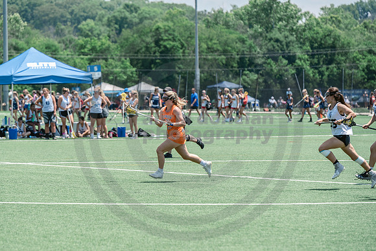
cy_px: 125
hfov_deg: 9.8
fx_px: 2191
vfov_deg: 6.6
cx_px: 188
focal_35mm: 210
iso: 400
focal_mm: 200
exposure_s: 1/1600
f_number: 5
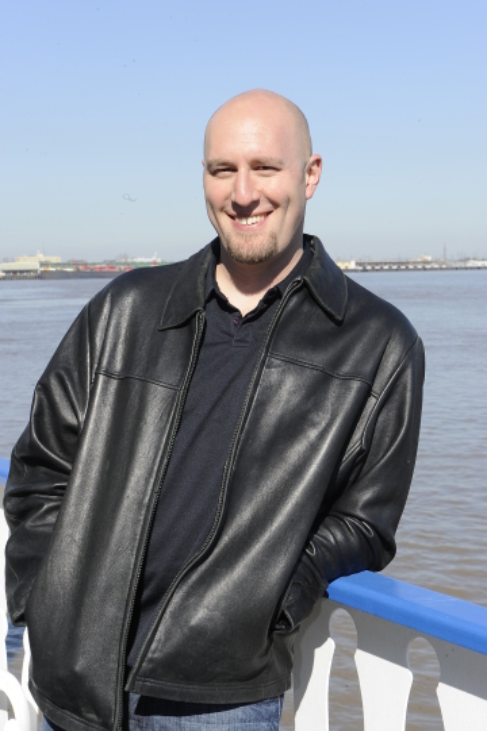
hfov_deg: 19.4
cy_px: 366
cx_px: 244
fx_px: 1422
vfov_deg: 28.9
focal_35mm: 70
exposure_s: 1/80
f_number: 20
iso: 200
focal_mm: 70
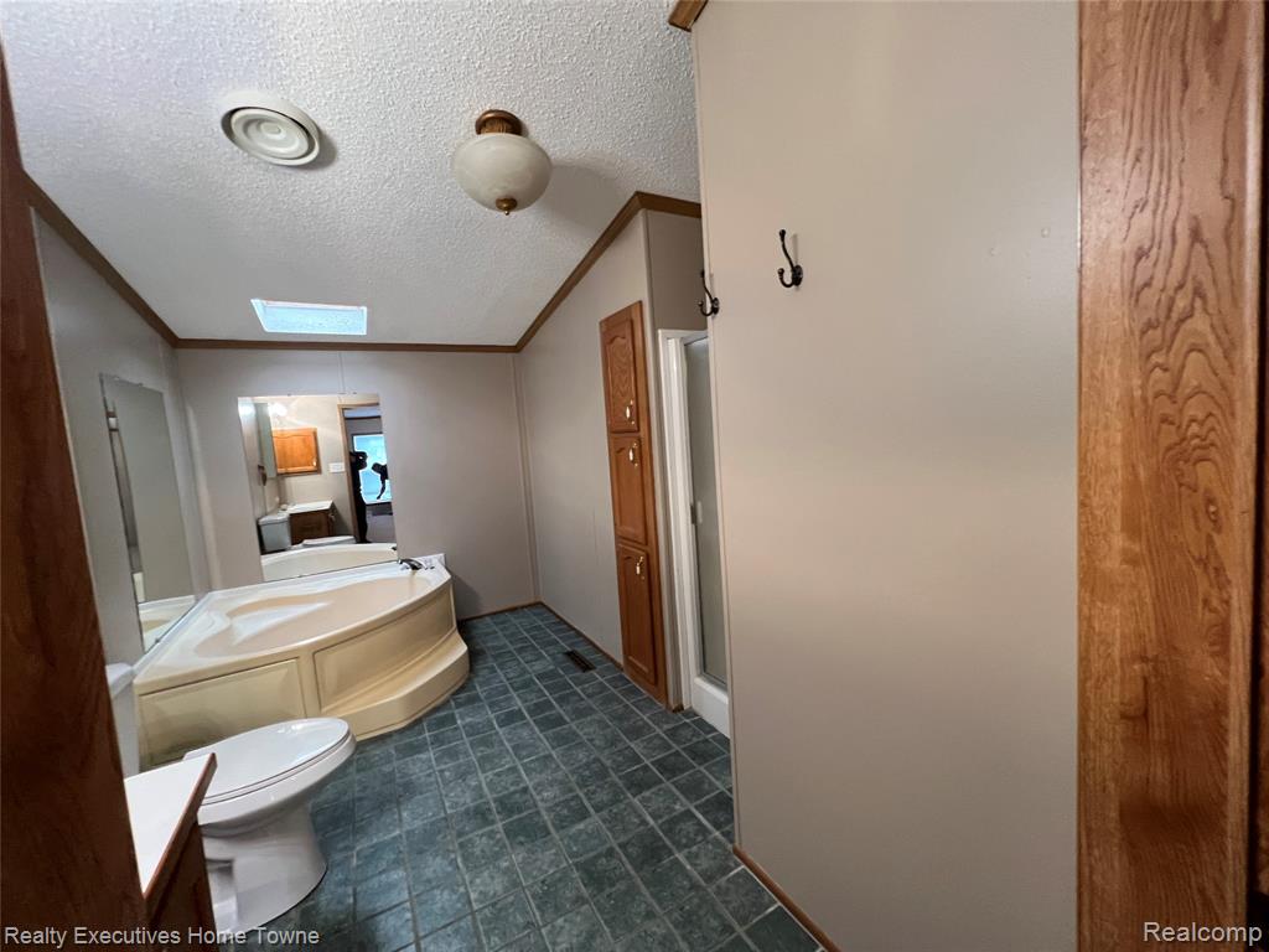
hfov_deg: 106.2
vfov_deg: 89.9
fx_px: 477
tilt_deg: -5.7
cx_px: 634
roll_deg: +3.2
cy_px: 476
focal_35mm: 13
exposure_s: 1/60
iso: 320
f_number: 1.8
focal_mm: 1.57
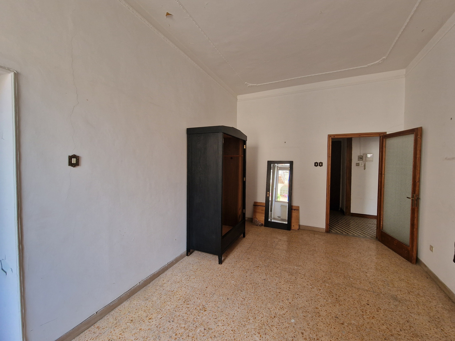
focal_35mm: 13
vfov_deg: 89.9
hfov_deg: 106.2
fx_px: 171
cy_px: 170
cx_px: 228
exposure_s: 1/50
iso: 100
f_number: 2.2
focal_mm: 2.2
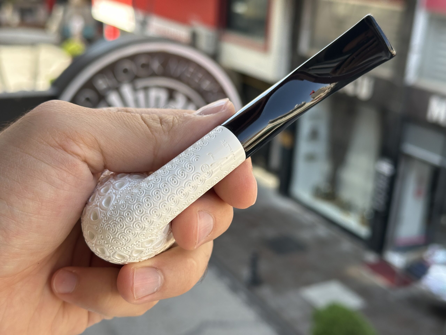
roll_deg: -3.8
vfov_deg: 30.3
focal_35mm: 48
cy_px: 168
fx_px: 618
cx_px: 223
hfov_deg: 39.7
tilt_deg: -18.6
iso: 64
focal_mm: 6.86
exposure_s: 1/426
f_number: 1.78
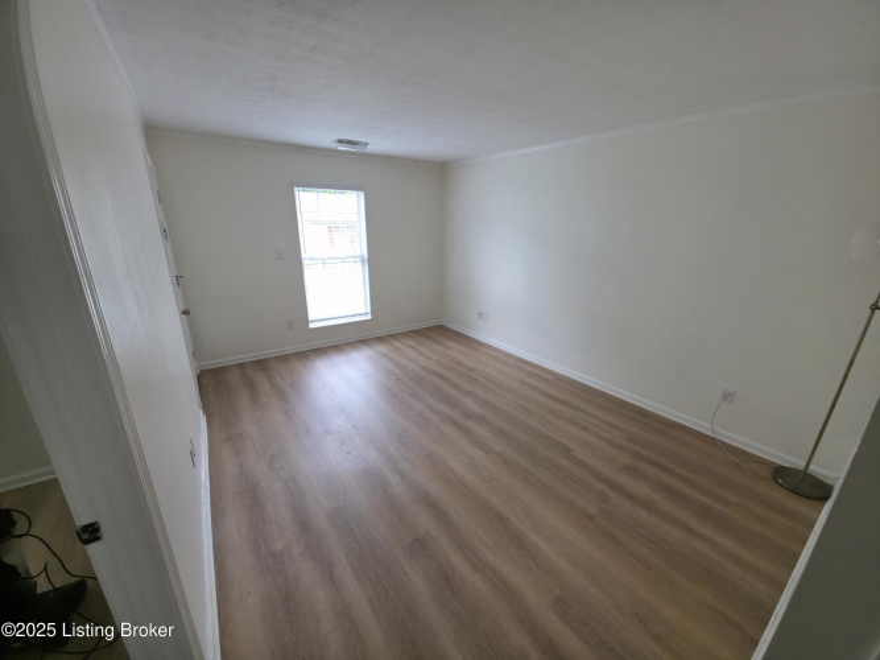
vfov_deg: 89.9
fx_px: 330
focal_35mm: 13
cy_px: 330
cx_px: 440
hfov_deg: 106.2
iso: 40
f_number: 1.9
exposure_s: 1/126
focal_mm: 2.2
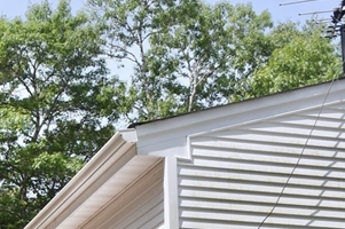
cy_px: 383
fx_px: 881
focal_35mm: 92
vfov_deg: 13.6
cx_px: -83
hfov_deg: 20.5
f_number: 8
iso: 100
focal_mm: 18
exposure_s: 1/250
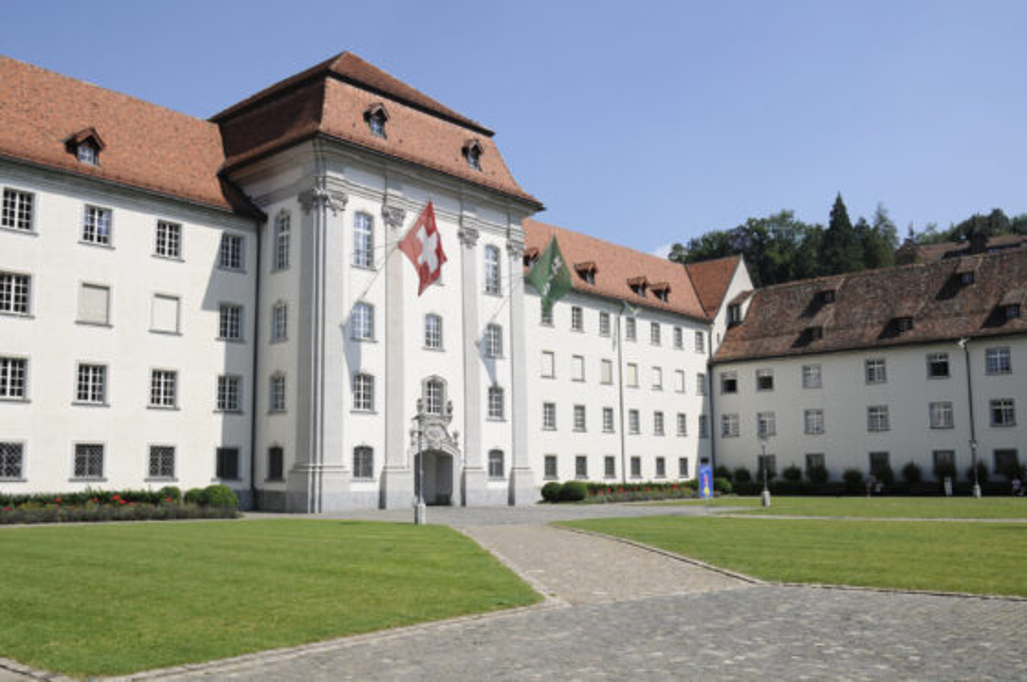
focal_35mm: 33
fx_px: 940
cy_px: 341
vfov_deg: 39.9
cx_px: 514
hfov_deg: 57.3
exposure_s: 1/400
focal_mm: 22
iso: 200
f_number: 10
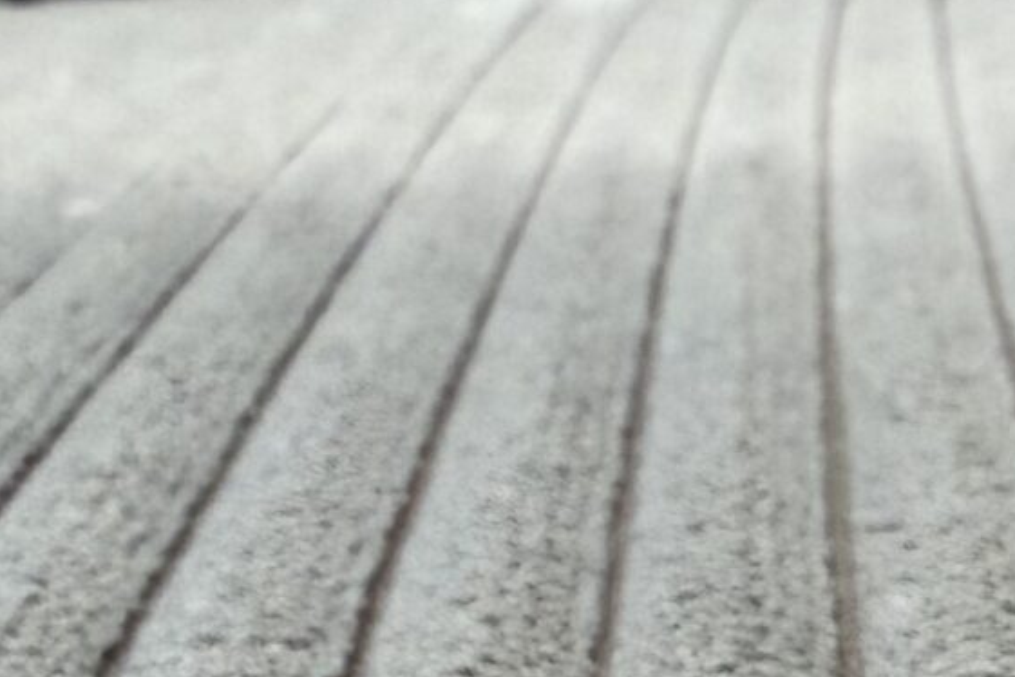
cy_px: 1090
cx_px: 1096
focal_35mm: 114
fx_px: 3214
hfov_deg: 17.4
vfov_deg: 11.4
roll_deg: -0.6
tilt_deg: -29.0
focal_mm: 2.22
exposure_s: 1/73
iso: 320
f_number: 2.2
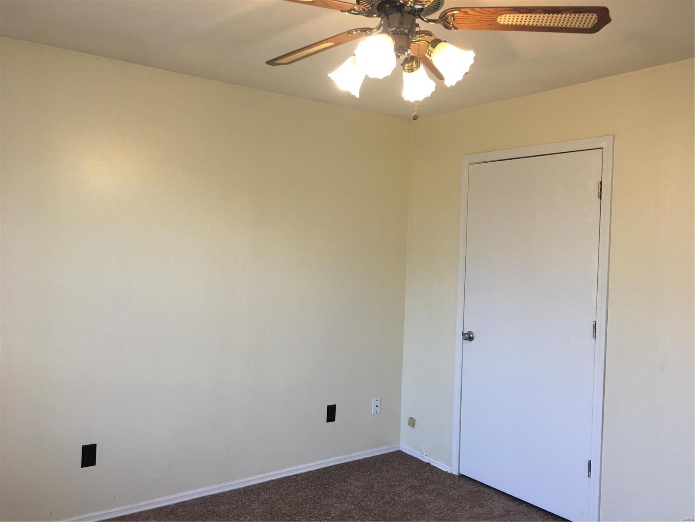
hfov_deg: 61.7
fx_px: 582
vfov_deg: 48.2
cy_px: 261
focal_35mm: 29
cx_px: 348
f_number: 2.2
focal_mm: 4.15
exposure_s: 1/30
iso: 32
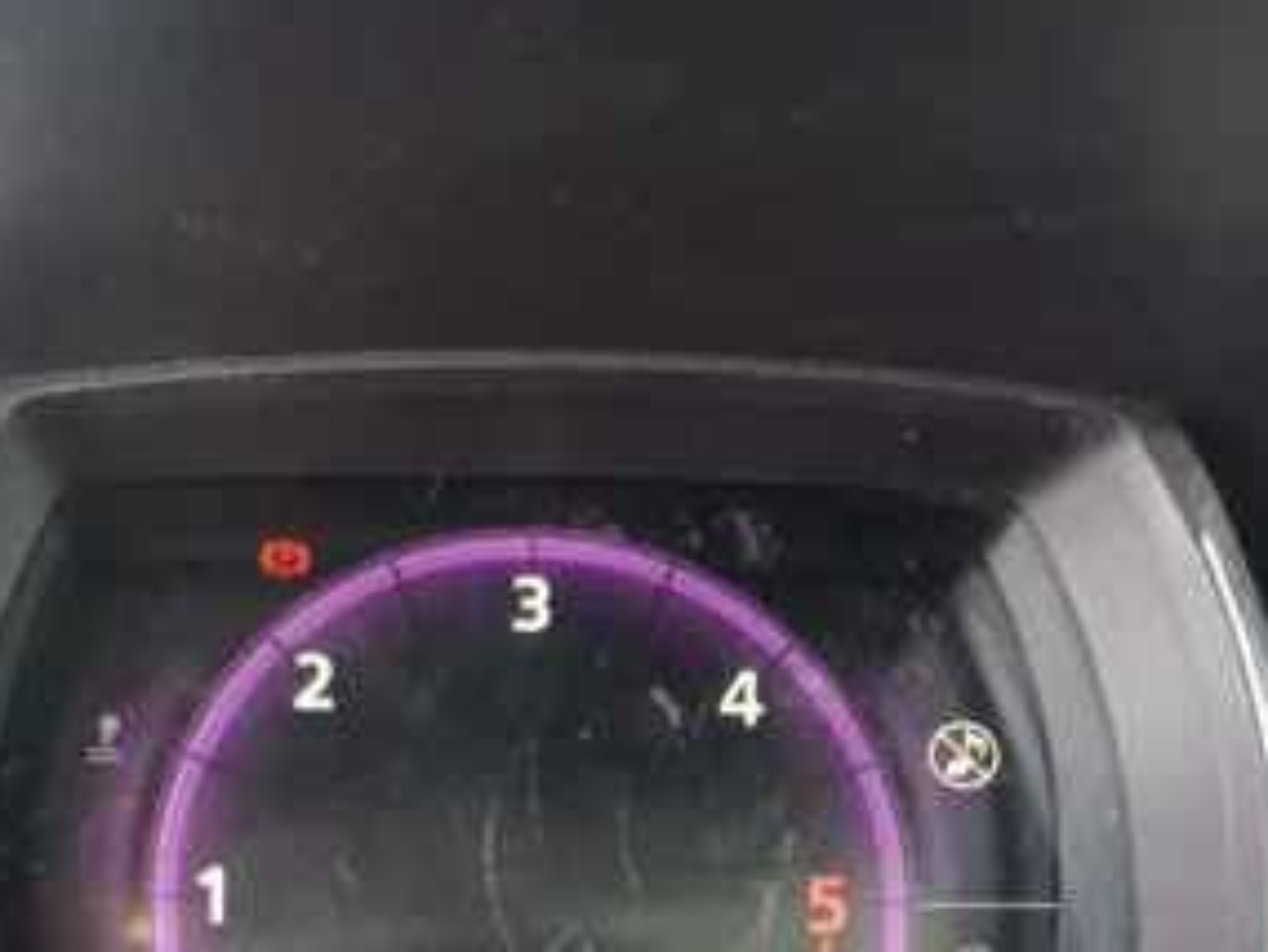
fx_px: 2162
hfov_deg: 32.5
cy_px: 956
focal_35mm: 59
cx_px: 454
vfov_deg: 23.7
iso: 345
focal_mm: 3.46
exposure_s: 1/33.3
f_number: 2.2
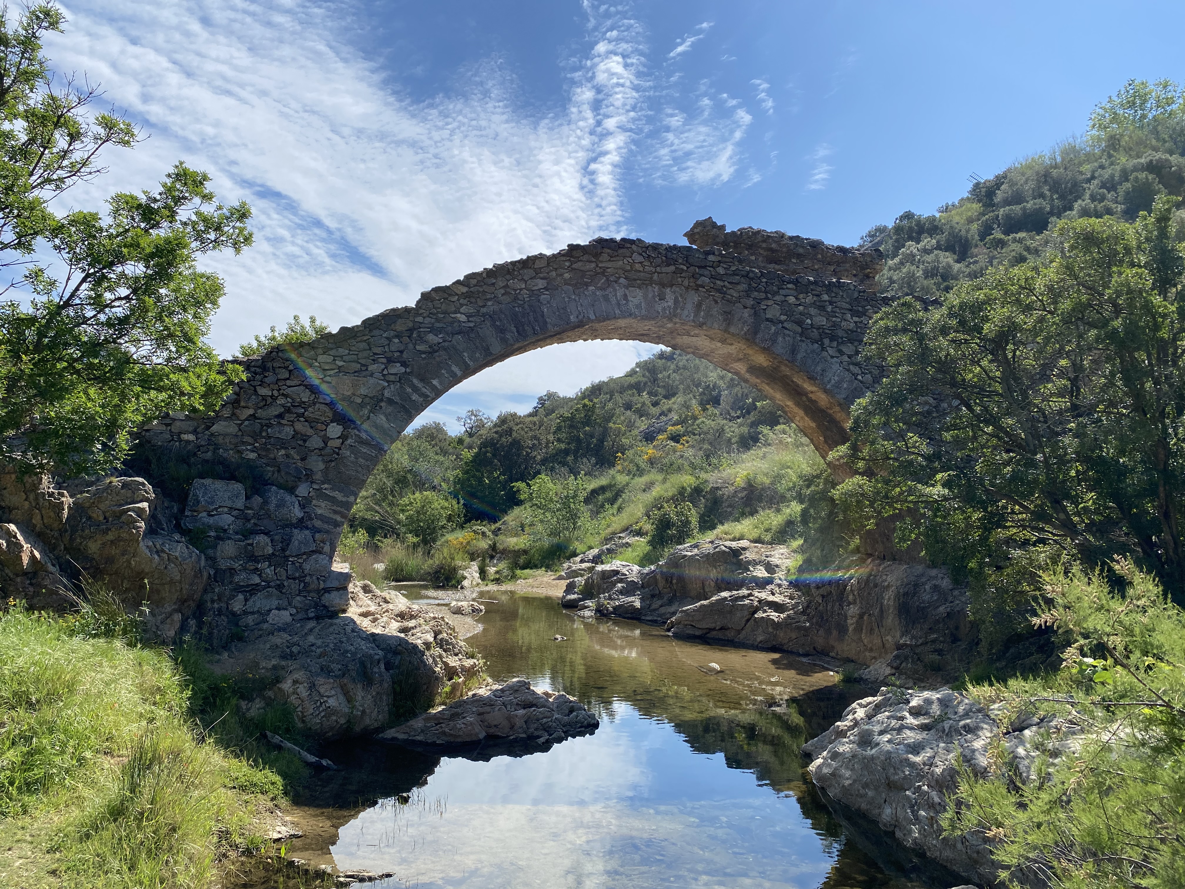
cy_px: 444
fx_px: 890
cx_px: 592
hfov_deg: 67.3
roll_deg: -1.5
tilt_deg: +6.5
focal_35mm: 26
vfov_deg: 53.1
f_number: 1.8
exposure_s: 1/4274
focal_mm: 4.25
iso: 32
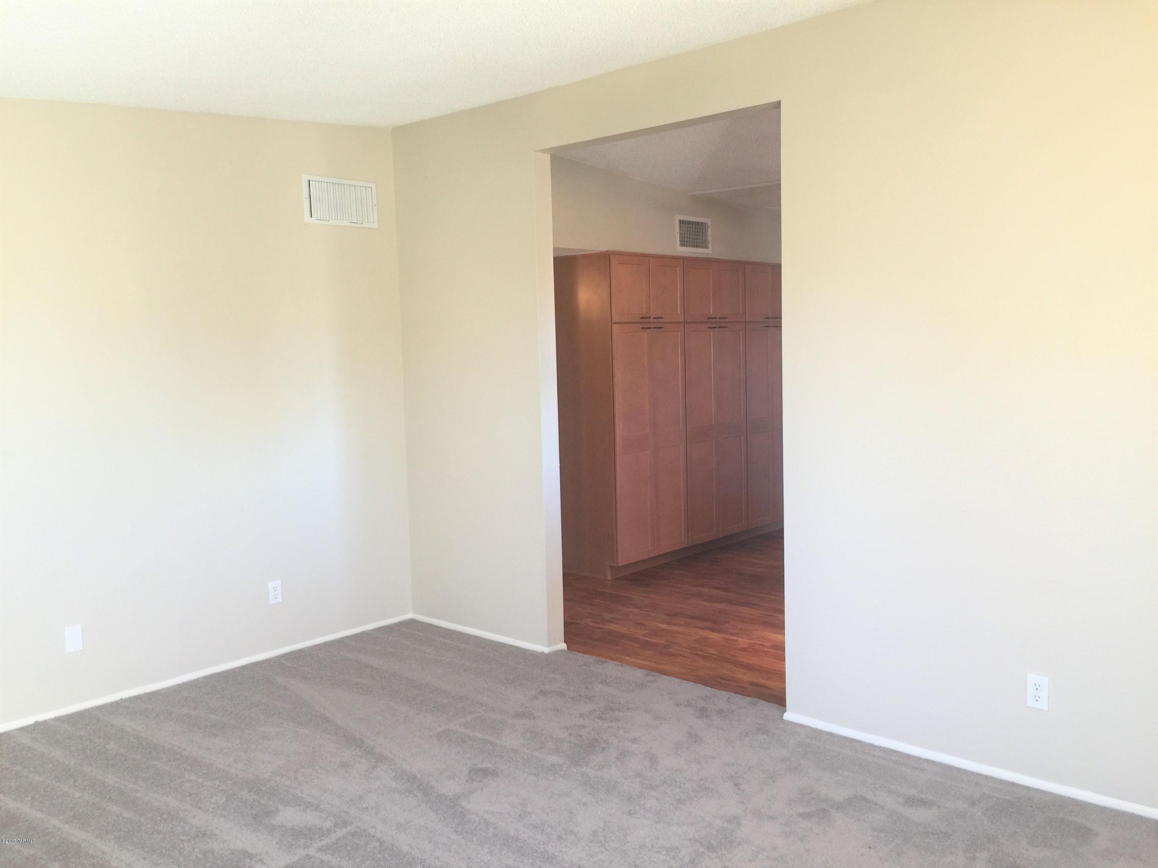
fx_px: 970
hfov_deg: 61.7
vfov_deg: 48.2
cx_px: 579
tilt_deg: -5.3
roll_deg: +2.1
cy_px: 434
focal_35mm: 29
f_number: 2.2
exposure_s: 1/30
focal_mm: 4.15
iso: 32
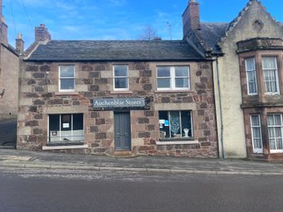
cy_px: 95
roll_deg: +2.6
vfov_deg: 48.1
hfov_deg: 61.6
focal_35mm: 29
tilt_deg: +5.8
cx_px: 128
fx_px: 237
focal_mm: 4.2
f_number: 1.6
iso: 32
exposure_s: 1/666
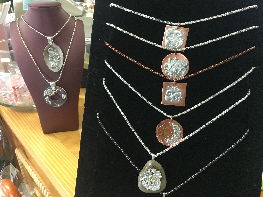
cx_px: 132
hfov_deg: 61.7
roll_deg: -0.5
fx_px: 220
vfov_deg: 48.2
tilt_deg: -26.6
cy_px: 98
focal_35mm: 29
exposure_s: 1/30
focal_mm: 4.15
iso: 200
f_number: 2.2
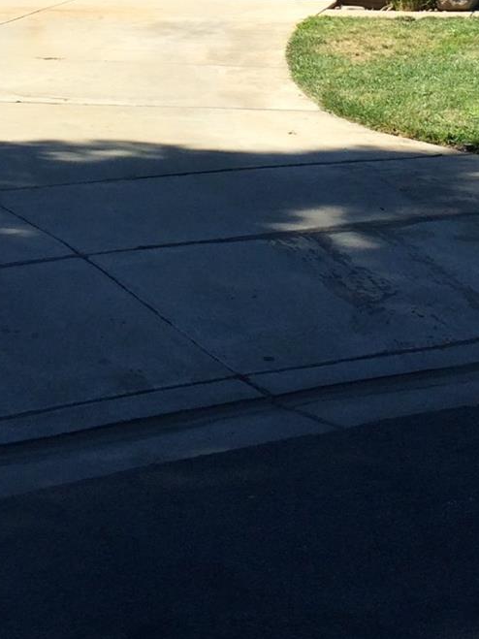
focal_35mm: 88
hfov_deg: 16.8
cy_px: -180
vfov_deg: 20.4
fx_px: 1624
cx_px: 223
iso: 32
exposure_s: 1/1080
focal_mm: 4.15
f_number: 2.2
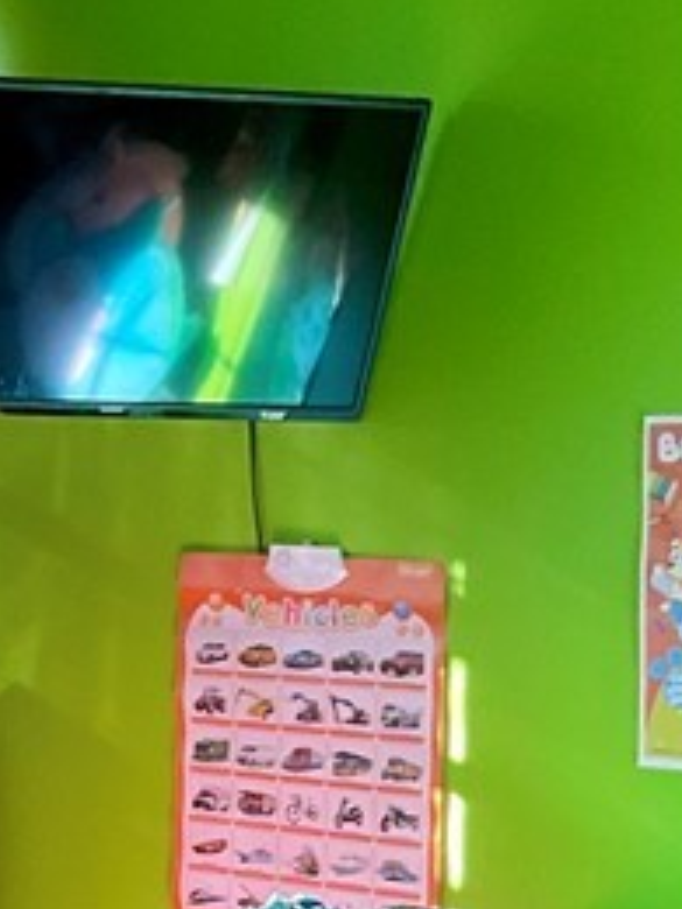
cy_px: 692
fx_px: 2995
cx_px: -574
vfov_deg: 17.2
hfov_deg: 11.9
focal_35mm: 114
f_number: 1.8
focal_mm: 3
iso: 100
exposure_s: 1/60
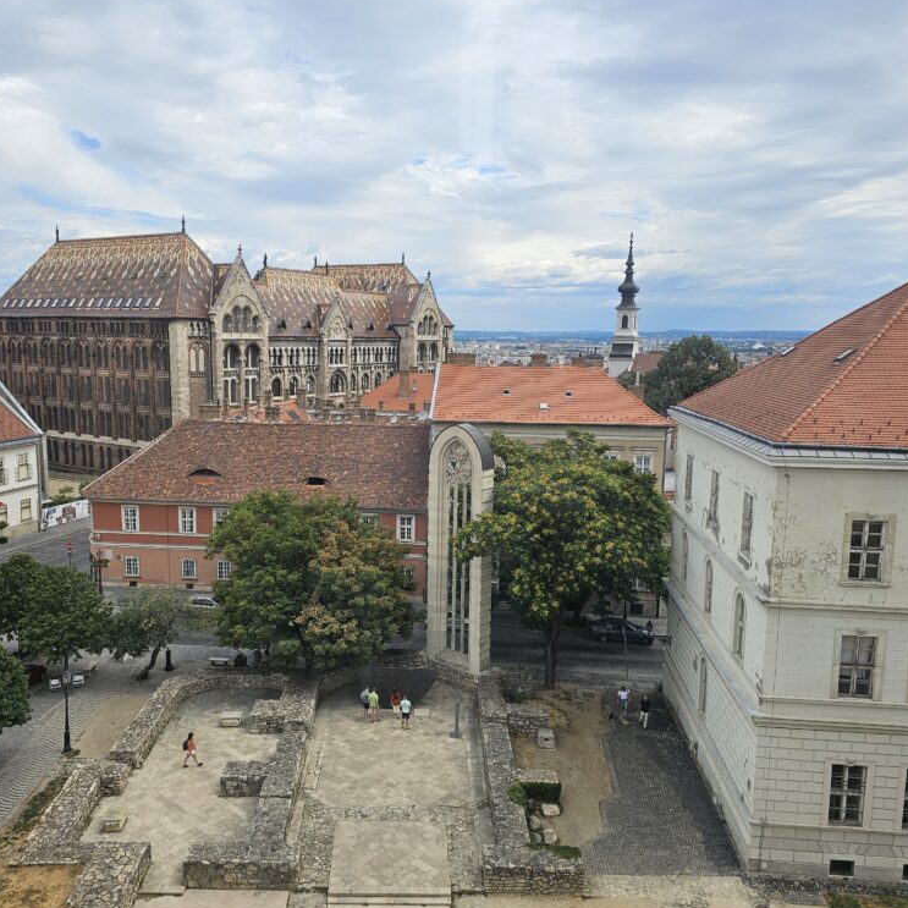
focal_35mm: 28
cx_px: 423
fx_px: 831
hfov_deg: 57.2
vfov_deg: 57.3
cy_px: 455
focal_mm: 6.3
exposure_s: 1/952
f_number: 1.7
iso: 10
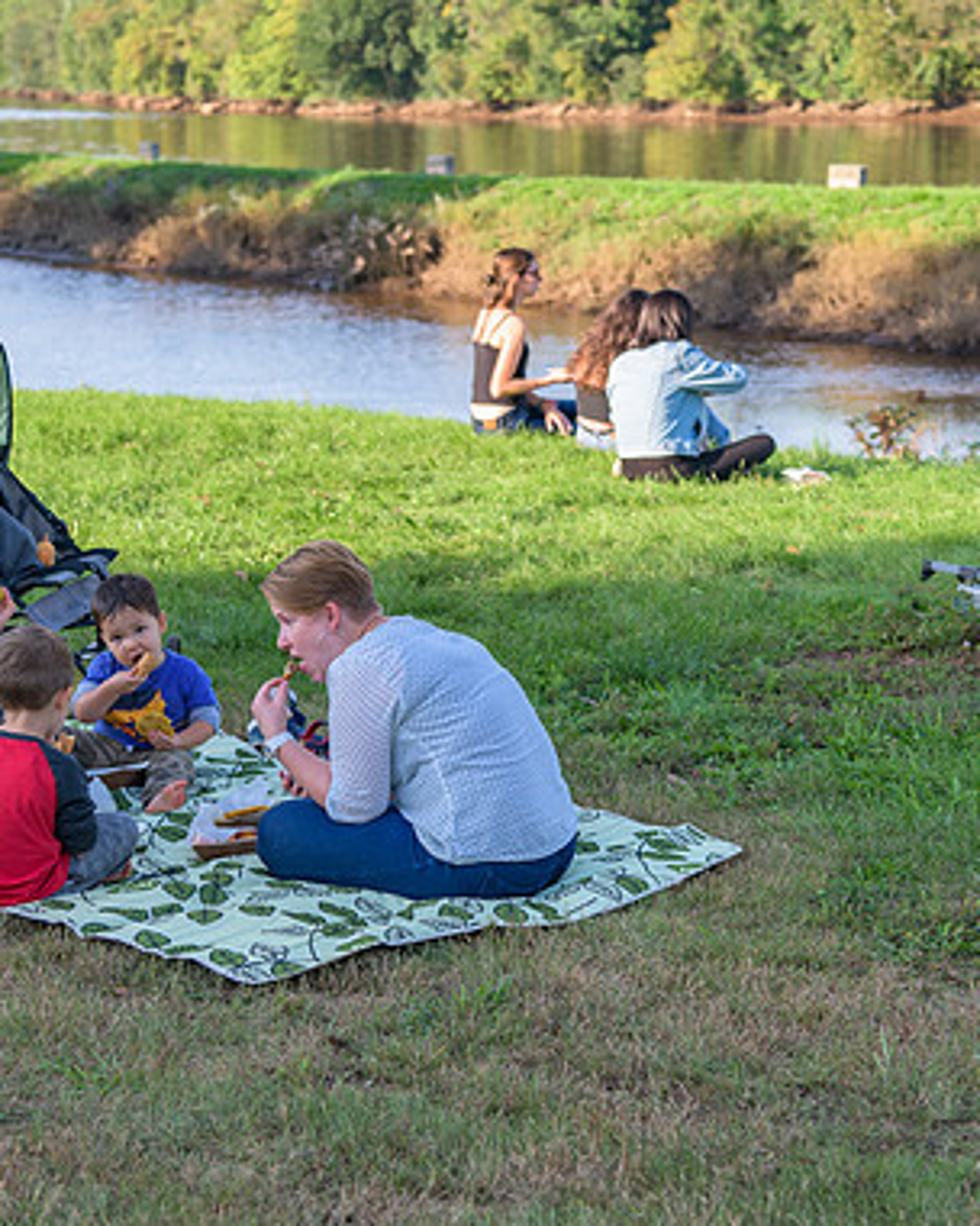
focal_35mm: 83
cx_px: 368
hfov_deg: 18.5
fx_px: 3009
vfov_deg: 23.0
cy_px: 615
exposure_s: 1/200
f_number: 4
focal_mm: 58
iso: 160
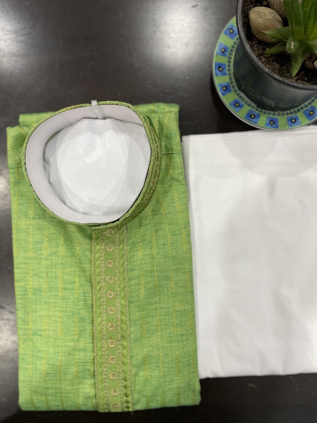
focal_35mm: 26
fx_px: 317
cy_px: 212
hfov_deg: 53.1
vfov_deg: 67.3
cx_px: 158
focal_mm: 4.2
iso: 80
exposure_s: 1/50
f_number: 1.6
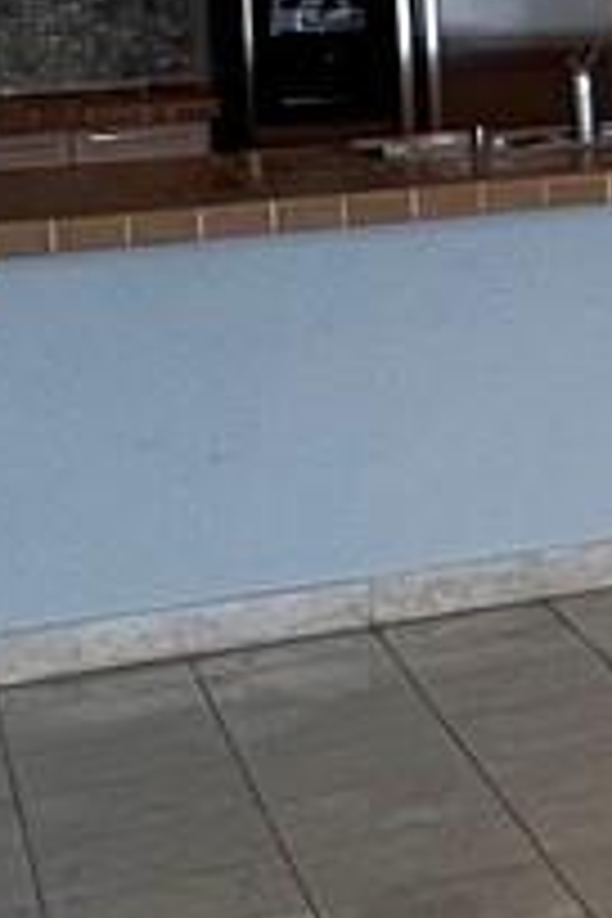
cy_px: -72
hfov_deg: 8.8
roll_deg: +1.0
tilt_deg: -2.5
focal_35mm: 106
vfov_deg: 18.6
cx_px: 2169
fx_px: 2703
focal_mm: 1.57
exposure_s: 1/120
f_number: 1.8
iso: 125
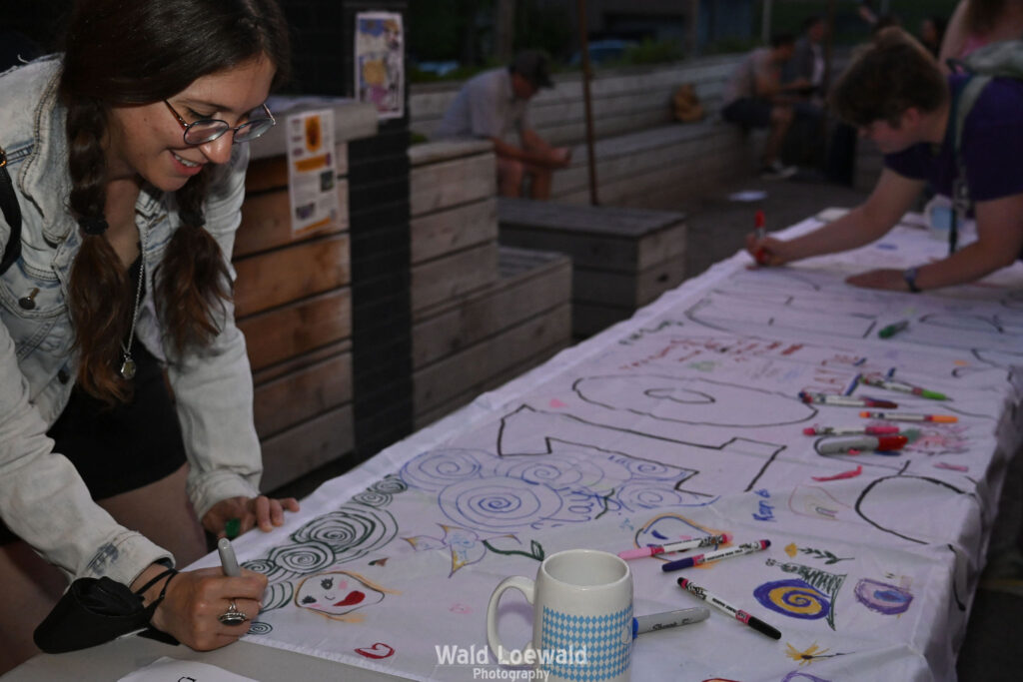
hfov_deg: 46.4
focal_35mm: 42
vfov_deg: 31.9
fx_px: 1194
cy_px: 341
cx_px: 512
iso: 2000
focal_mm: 28
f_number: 3.5
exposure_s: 1/200
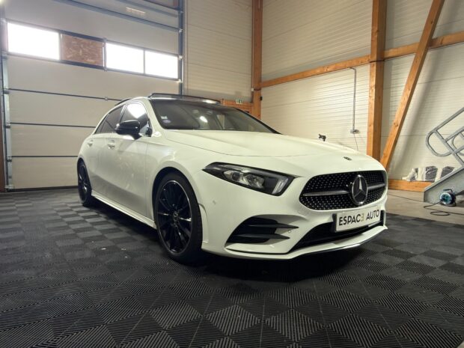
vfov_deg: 58.9
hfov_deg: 73.9
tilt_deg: -4.0
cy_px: 174
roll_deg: -0.3
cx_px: 232
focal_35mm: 23
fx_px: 308
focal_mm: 2.22
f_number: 2.2
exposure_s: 1/30
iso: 100
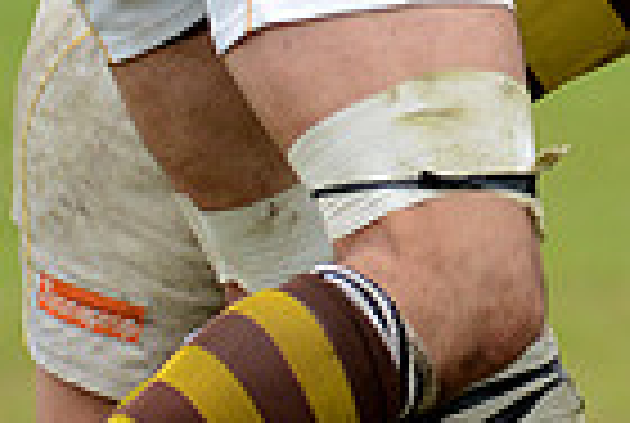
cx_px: 900
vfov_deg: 0.8
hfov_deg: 1.2
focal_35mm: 1736
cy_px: -425
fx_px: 30445
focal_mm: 420
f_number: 4
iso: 800
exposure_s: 1/1000
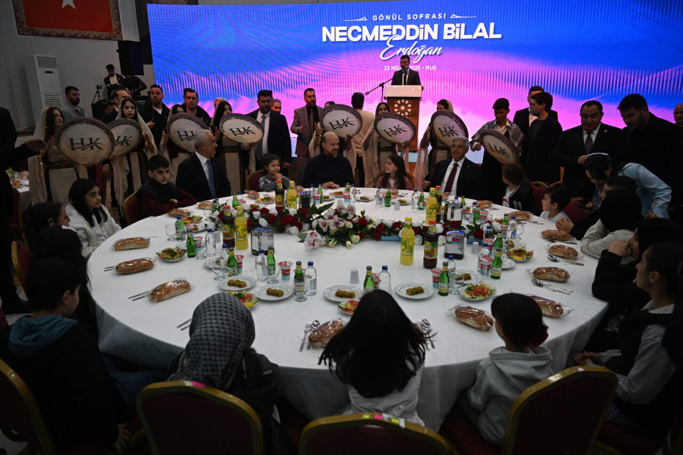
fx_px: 455
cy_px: 228
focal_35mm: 24
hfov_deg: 73.8
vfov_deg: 53.1
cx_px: 342
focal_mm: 24
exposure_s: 1/320
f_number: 3.5
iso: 3600
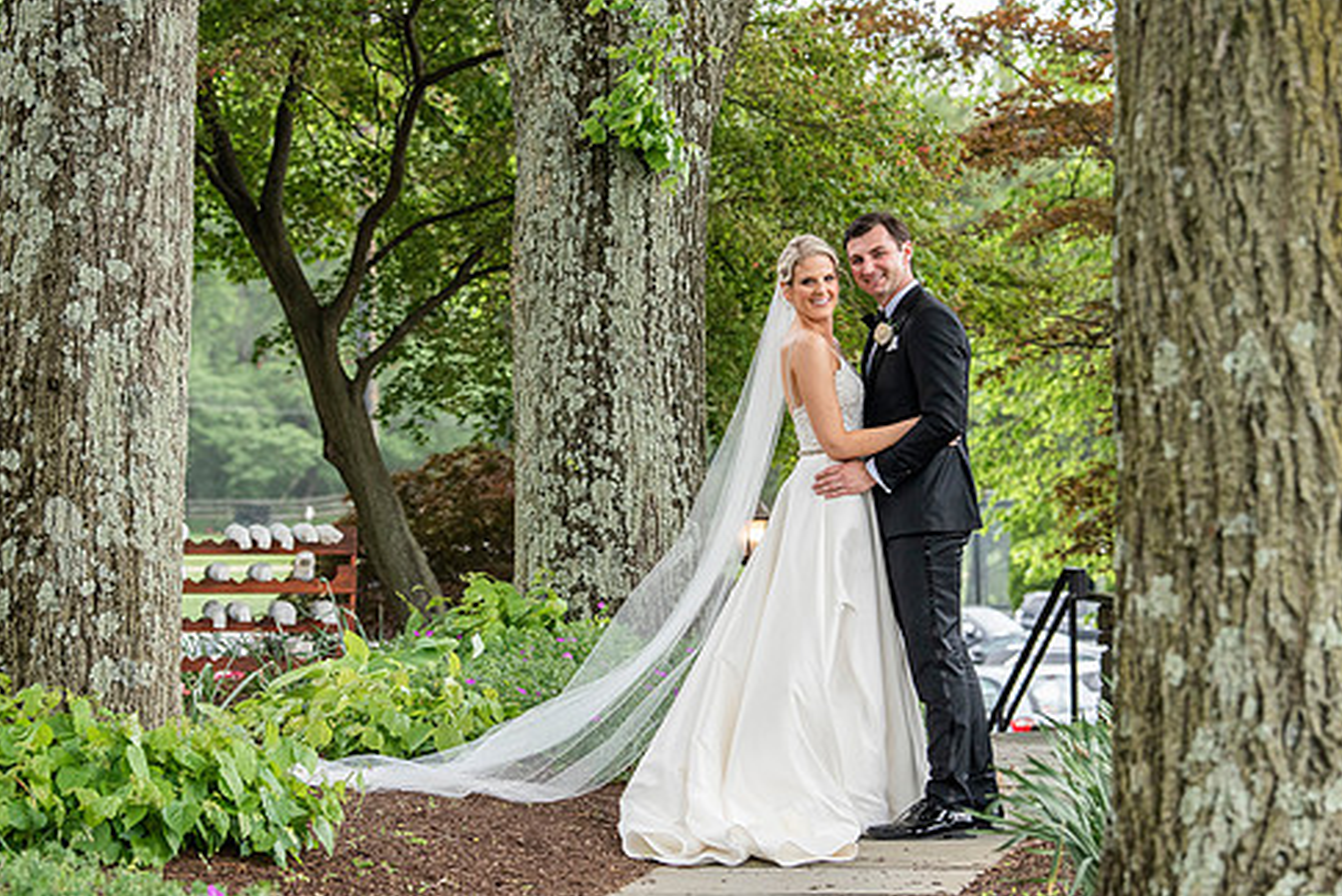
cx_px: 617
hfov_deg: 16.8
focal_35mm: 122
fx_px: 4550
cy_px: 400
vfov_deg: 11.3
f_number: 4.5
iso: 1000
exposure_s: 1/400
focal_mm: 102
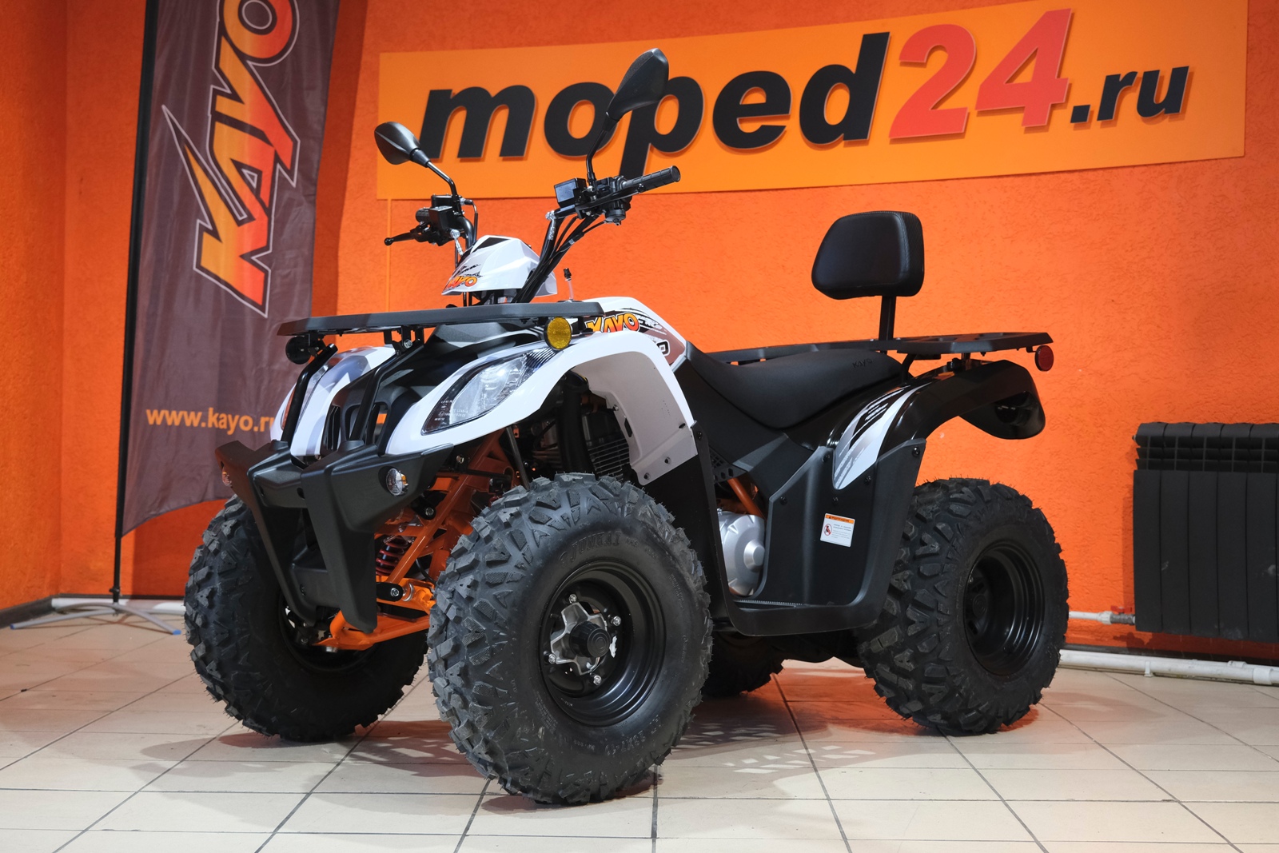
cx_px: 640
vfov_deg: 27.5
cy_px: 426
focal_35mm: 49
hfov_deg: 40.3
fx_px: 1741
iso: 1600
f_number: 4
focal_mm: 32.5
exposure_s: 1/80
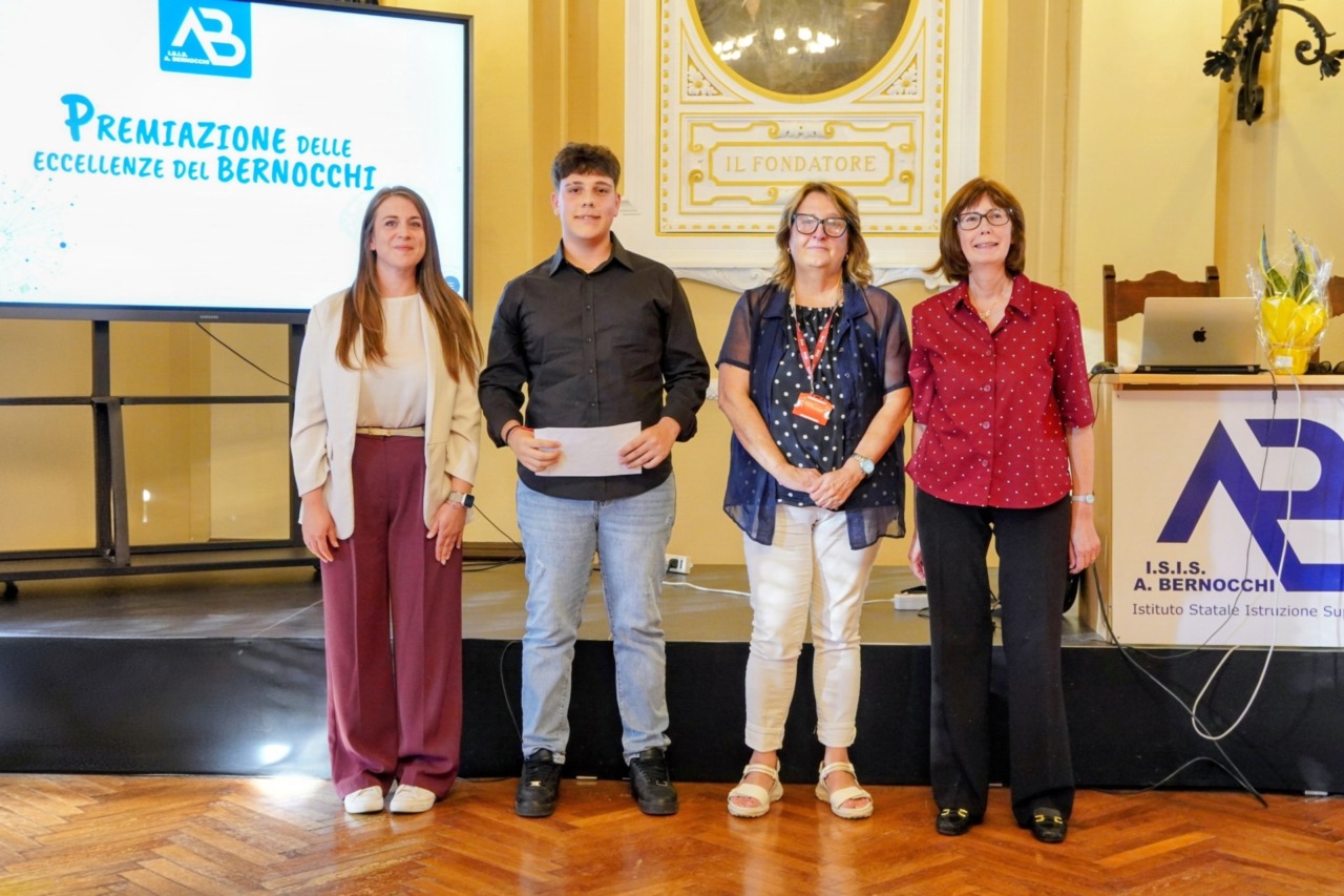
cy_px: 448
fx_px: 1736
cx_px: 672
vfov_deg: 28.9
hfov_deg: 42.3
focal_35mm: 46
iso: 1250
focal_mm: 31
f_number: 5.6
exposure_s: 1/25
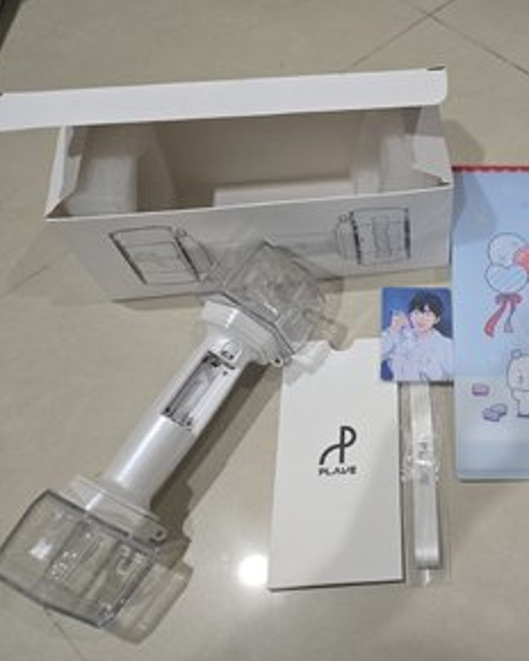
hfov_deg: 44.2
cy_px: 337
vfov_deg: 57.2
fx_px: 607
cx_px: 445
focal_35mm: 31
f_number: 1.7
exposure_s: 1/120
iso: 800
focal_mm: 6.3
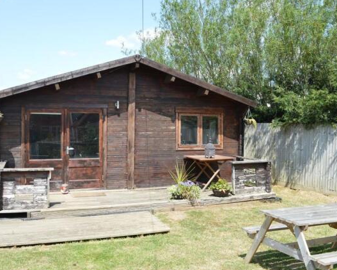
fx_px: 349
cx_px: 165
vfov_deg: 42.2
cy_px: 132
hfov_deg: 51.5
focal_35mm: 35
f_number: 7.1
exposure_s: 1/200
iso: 100
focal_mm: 20
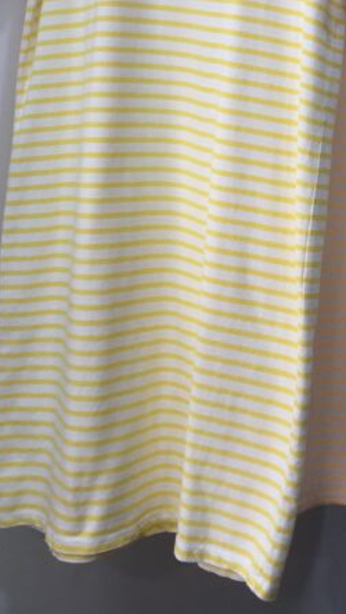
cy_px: 66
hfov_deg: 21.3
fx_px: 896
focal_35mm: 55
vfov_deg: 35.7
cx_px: 314
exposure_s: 1/33
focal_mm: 3.99
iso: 20
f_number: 1.8
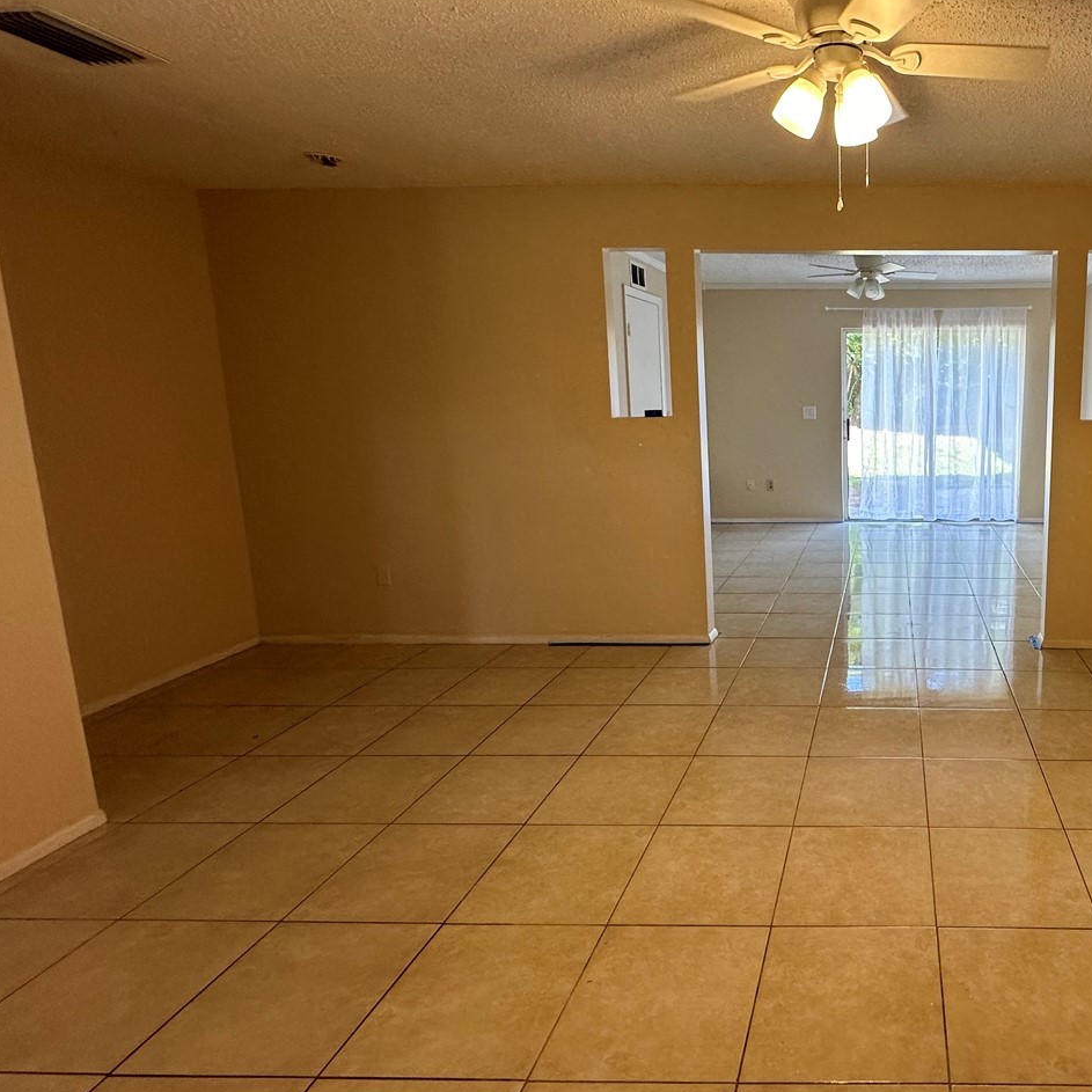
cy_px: 493
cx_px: 885
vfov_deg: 72.0
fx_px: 749
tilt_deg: -8.1
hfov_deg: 65.2
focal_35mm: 21
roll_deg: +0.0
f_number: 2.2
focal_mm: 2.22
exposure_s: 1/120
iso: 200
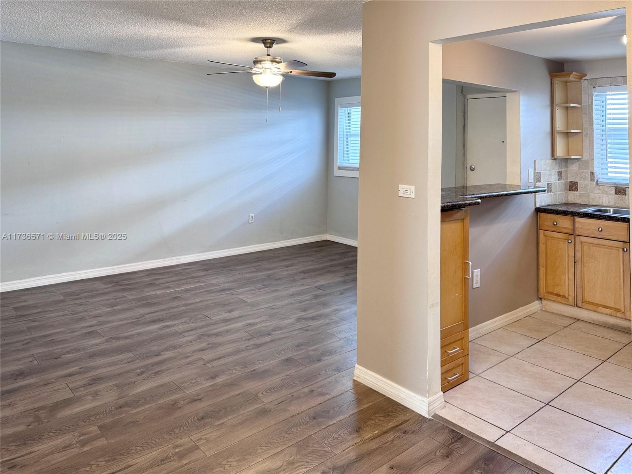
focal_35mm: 24
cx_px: 316
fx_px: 438
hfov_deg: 71.6
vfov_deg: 56.8
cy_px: 237
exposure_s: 1/60
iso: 125
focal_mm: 6.76
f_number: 1.78
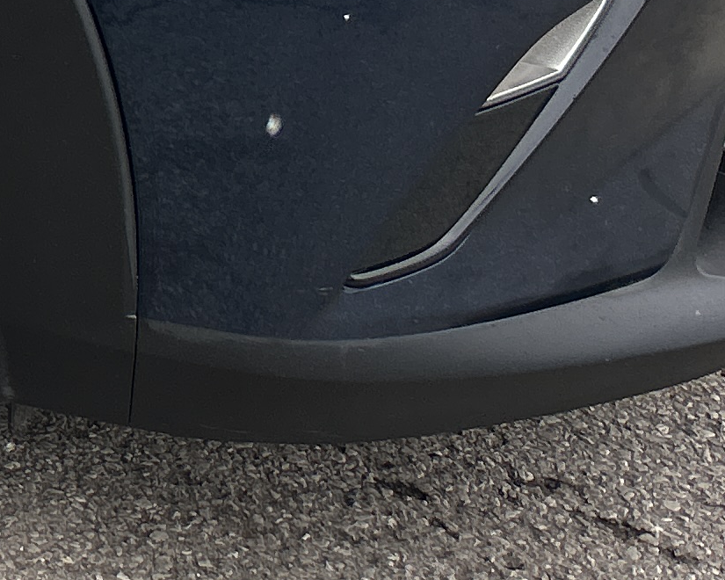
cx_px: -751
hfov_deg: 13.3
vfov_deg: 11.5
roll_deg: +2.2
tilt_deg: -15.9
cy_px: -456
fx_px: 2661
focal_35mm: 124
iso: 50
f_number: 1.5
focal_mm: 5.7
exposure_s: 1/833
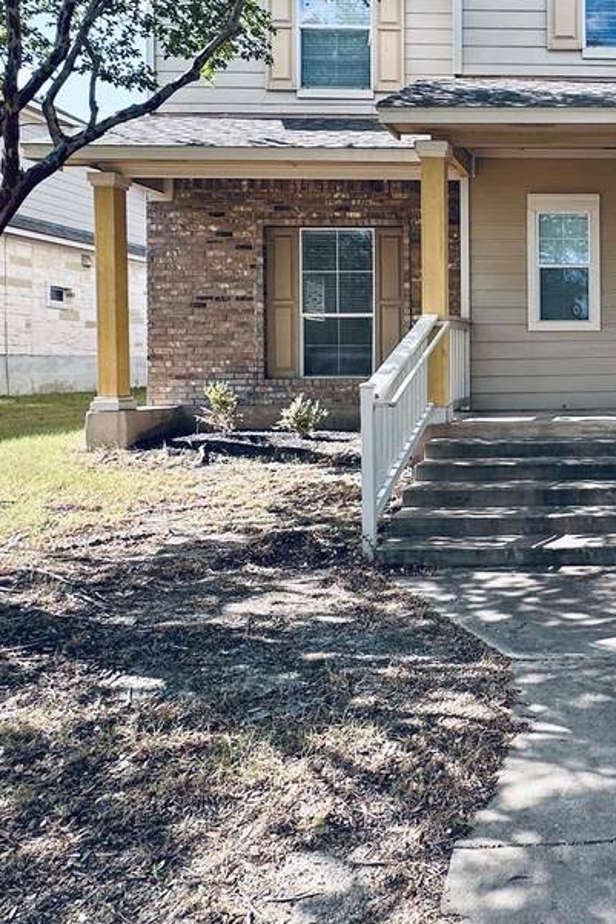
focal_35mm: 31
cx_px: 671
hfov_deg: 36.2
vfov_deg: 59.8
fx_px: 795
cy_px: 369
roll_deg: +1.2
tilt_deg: +0.4
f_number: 2.2
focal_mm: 2.22
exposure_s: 1/353
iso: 40
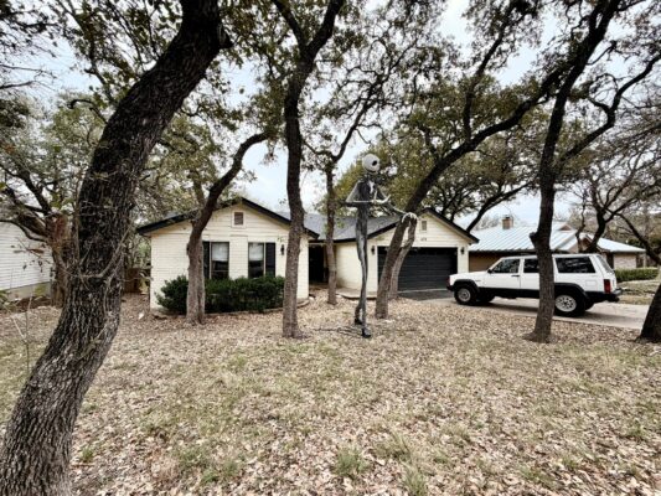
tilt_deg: +1.0
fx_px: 267
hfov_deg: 102.1
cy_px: 248
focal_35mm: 14
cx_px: 330
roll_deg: +0.3
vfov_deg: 85.7
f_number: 2.2
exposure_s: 1/315
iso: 50
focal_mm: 2.22
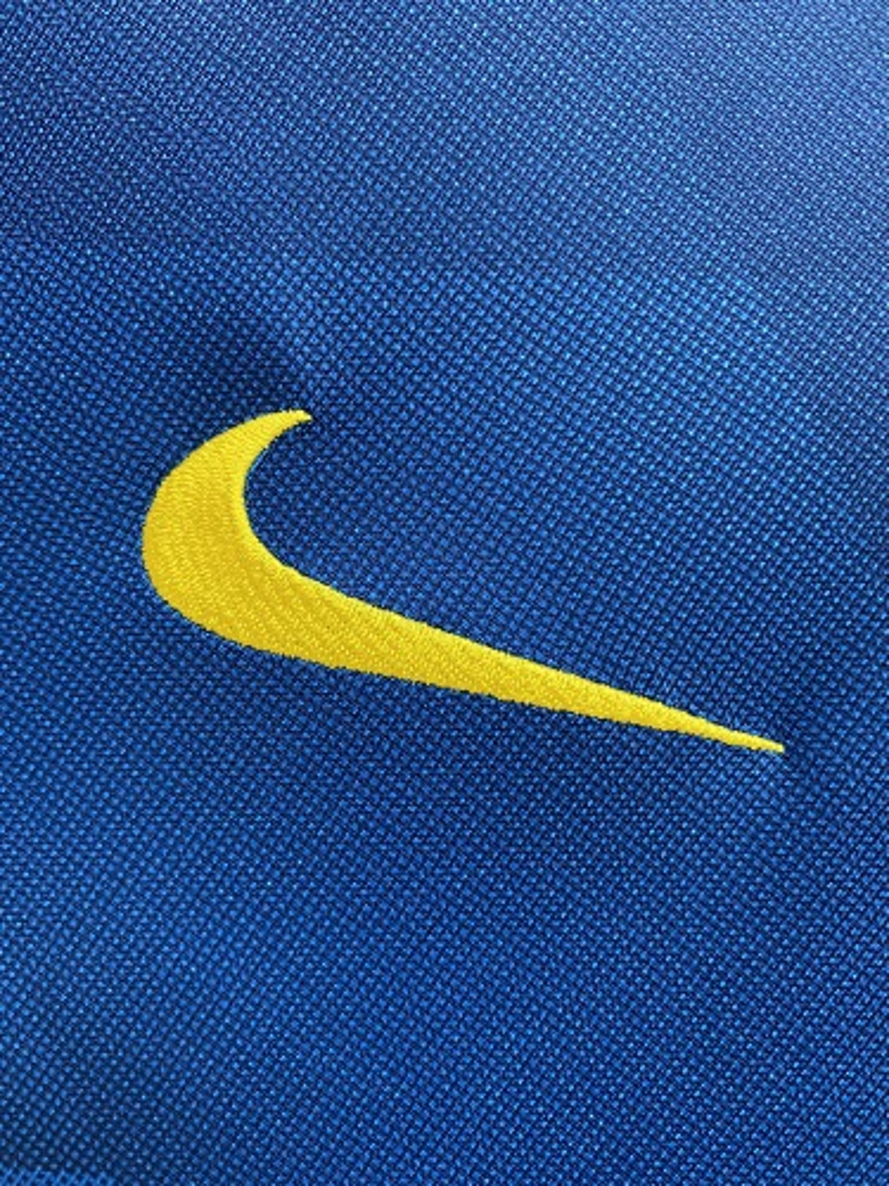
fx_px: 890
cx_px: 444
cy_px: 593
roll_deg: -37.1
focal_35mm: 26
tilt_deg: -4.0
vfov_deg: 67.3
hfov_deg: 53.1
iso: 500
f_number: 1.8
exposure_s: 1/33
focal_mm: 4.25
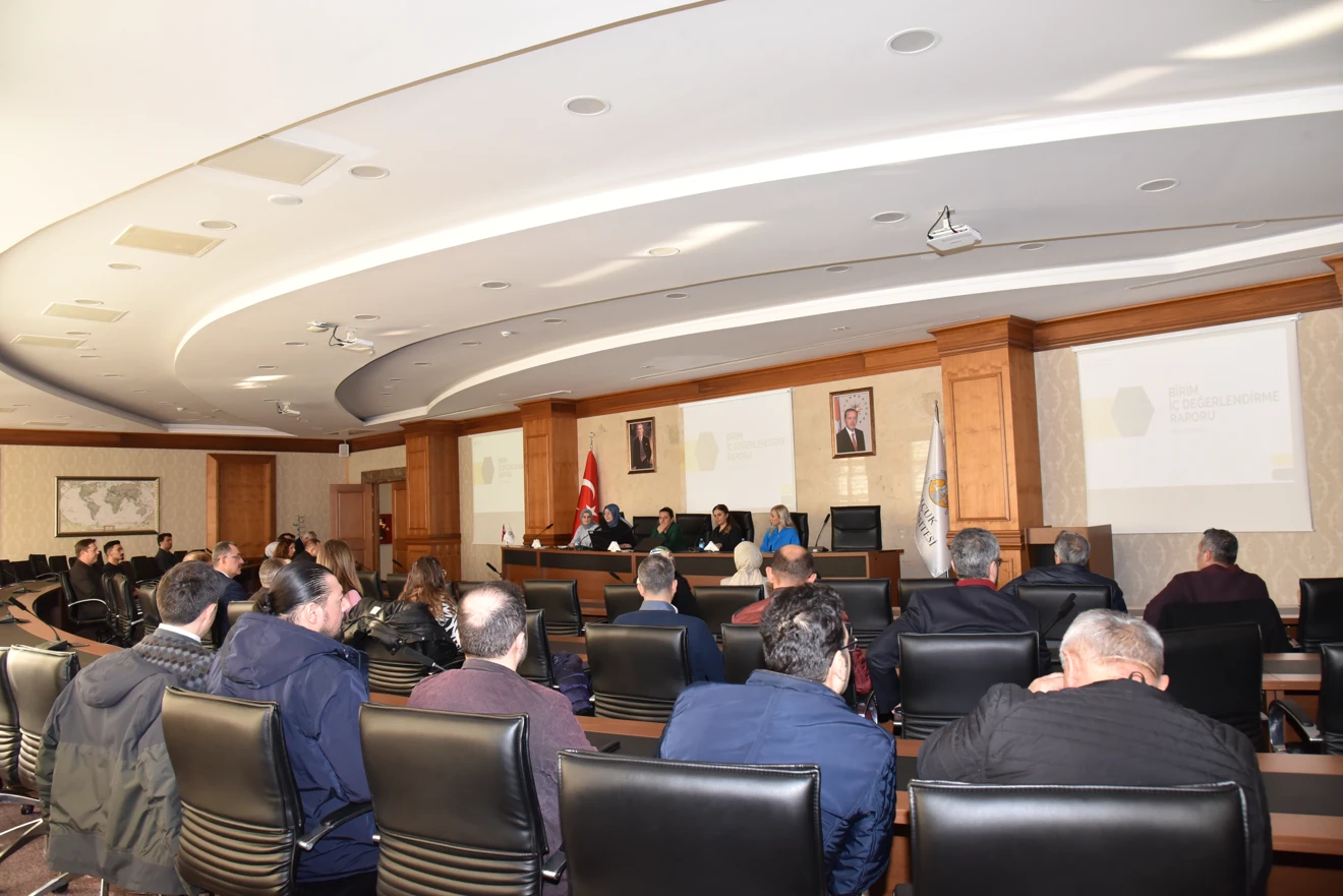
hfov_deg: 73.7
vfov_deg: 53.2
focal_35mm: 24
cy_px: 448
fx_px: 896
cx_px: 672
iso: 1600
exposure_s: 1/80
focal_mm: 24
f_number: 8
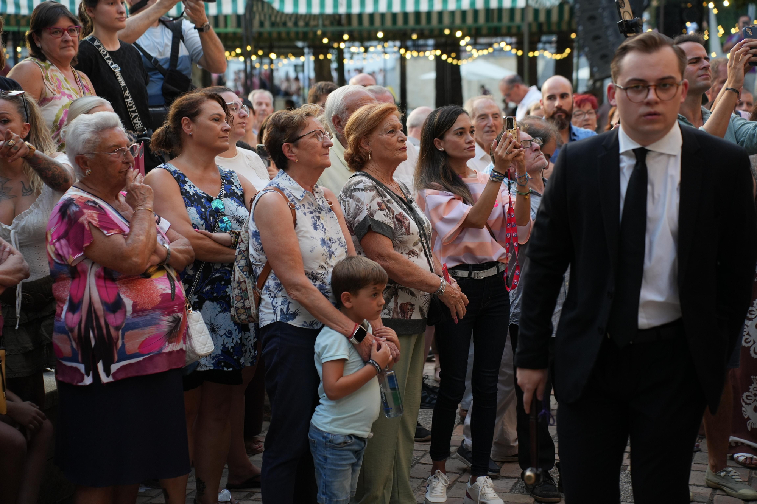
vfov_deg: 18.2
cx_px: 378
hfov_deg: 27.0
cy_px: 252
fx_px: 1577
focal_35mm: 75
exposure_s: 1/250
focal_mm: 75
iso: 640
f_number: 4
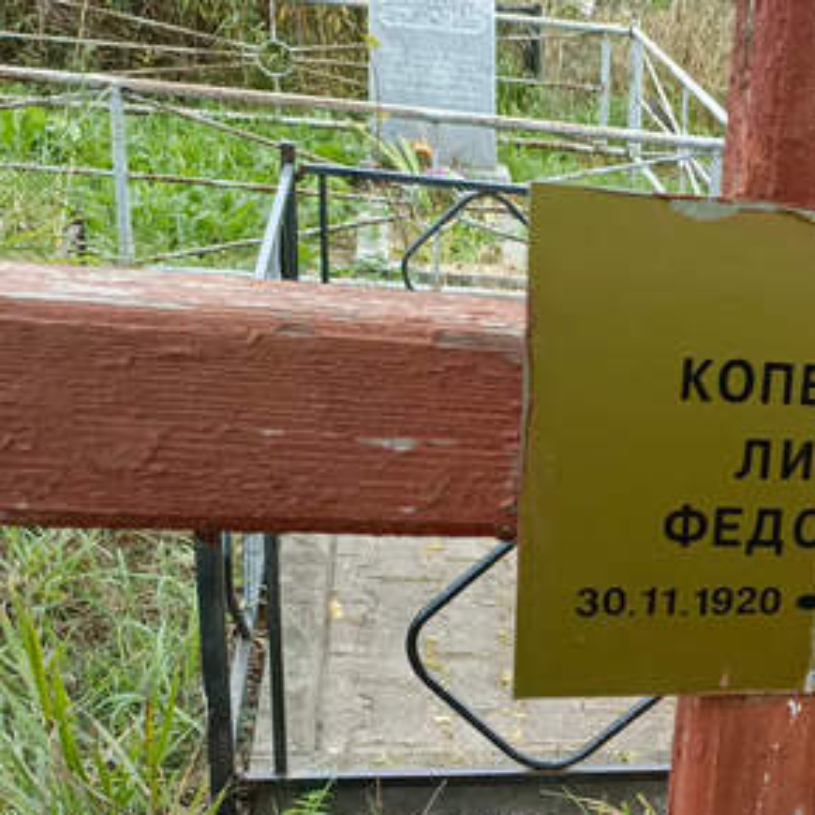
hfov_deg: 25.4
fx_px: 1625
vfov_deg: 27.3
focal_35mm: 61
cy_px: 708
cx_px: 967
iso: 112
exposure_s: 1/160
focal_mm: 4.76
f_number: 1.69
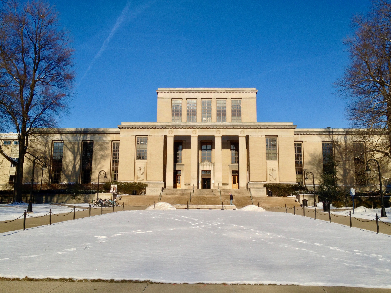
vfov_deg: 40.7
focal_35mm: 35
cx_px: 196
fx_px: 395
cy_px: 146
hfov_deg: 52.6
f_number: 2.4
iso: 50
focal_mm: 4.28
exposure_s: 1/2304
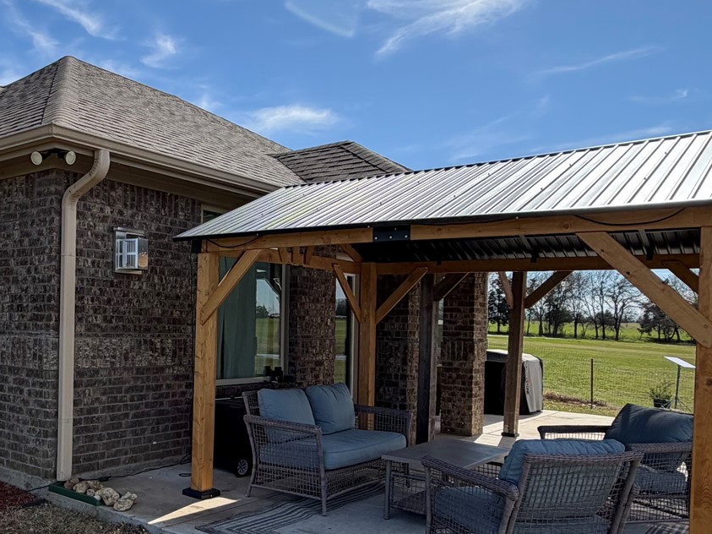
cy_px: 308
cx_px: 190
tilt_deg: +1.5
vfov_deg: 41.7
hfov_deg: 51.9
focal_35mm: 34
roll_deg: -0.8
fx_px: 699
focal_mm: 2.22
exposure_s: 1/799
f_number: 2.2
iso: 20
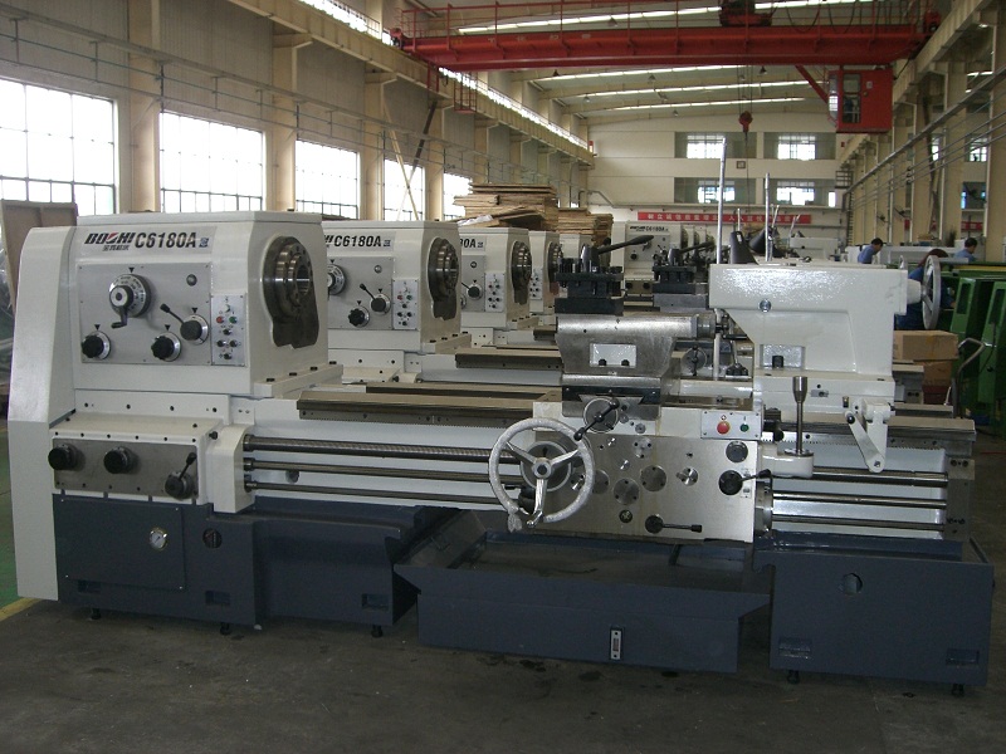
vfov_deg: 37.7
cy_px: 377
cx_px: 503
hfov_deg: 49.0
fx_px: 1104
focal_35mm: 38
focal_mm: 6.2
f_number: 2.7
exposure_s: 1/60
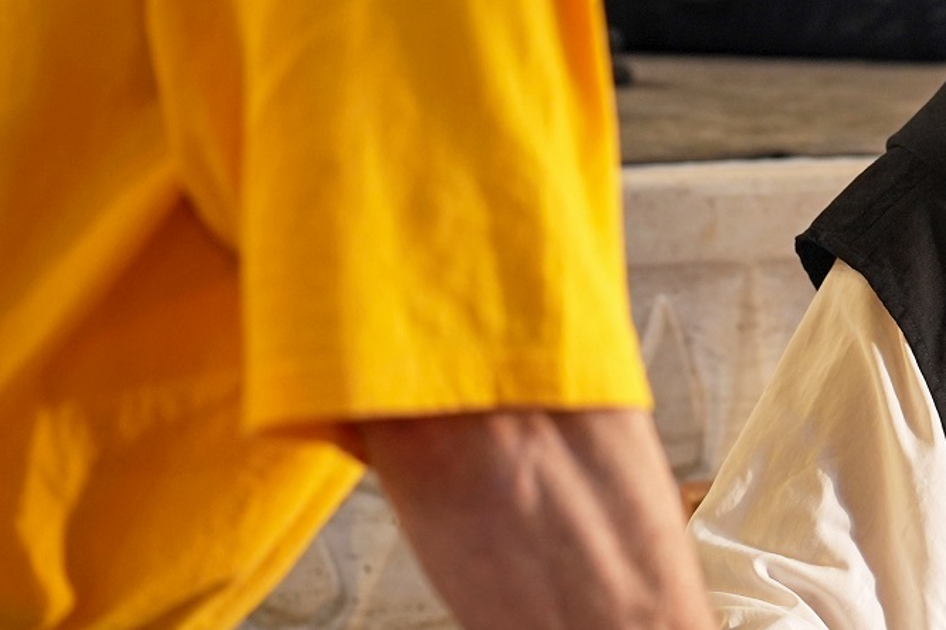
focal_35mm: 105
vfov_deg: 13.0
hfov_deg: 18.8
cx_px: 1014
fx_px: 2758
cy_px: 235
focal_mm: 35
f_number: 2
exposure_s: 1/40
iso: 500
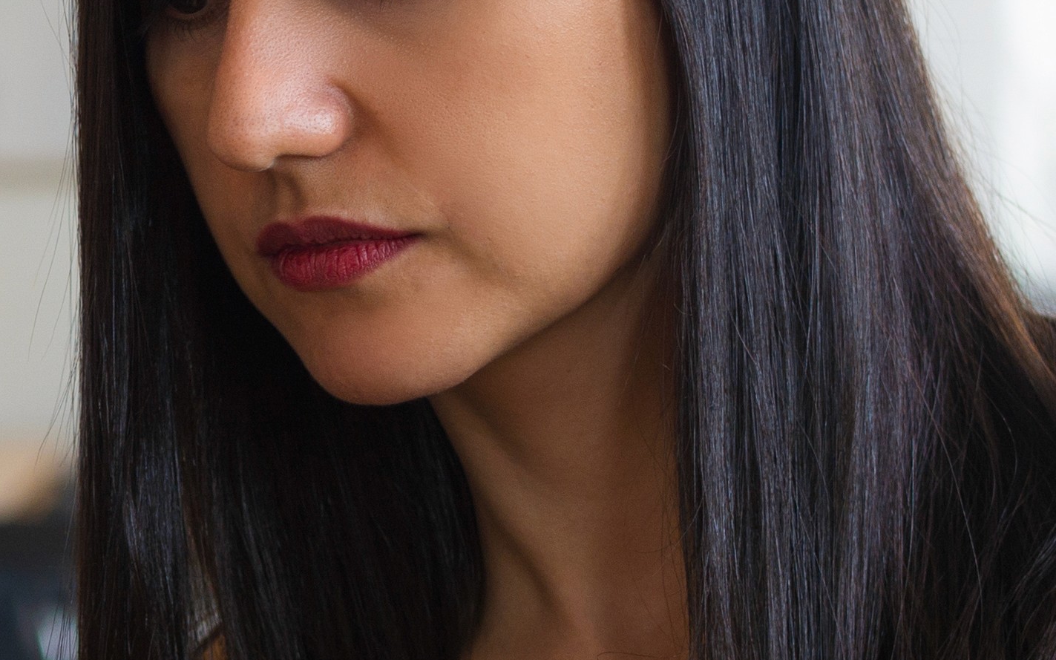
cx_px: -214
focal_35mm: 250
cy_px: 309
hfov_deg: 8.3
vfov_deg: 5.3
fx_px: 7194
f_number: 4
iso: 125
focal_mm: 58
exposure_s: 1/100
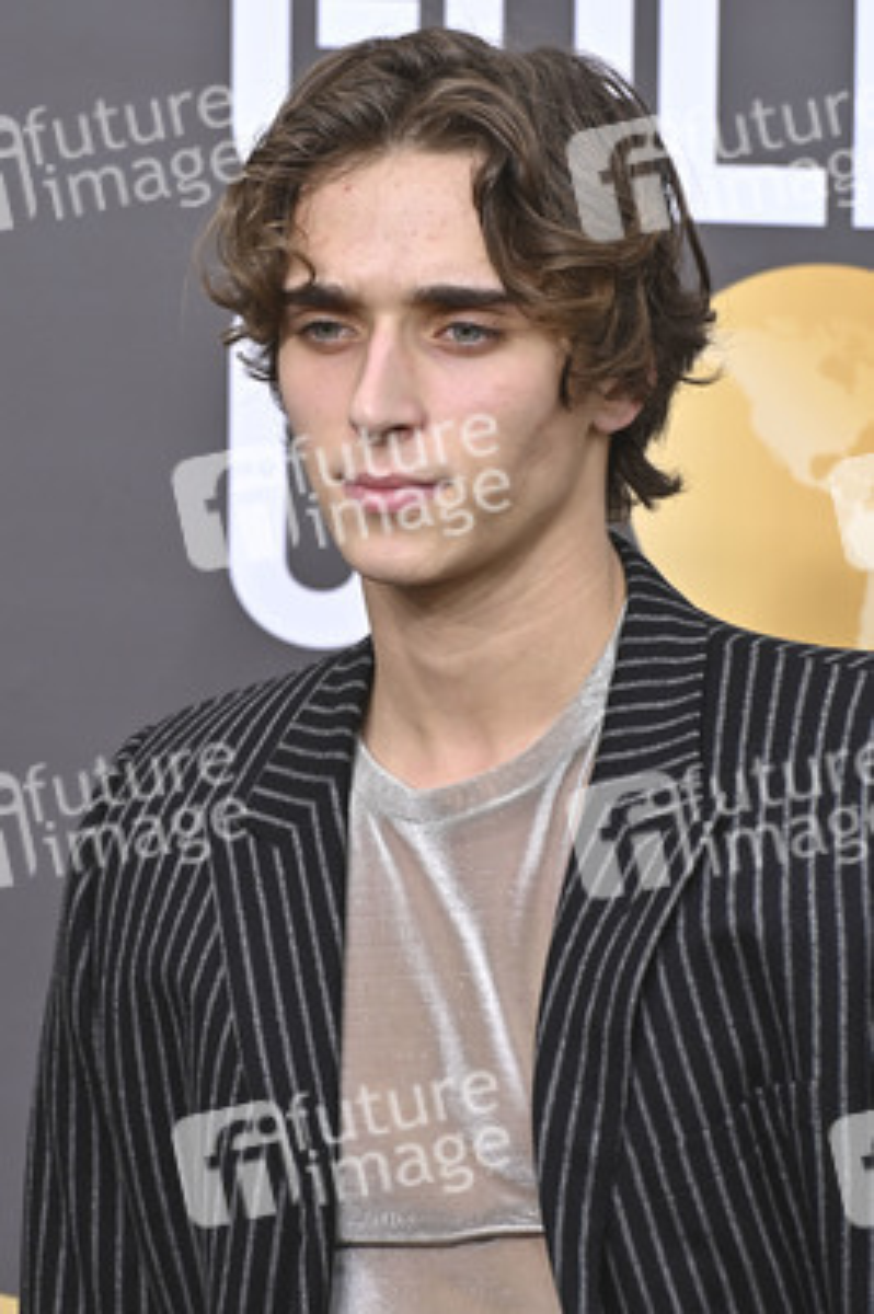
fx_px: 6748
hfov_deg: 7.4
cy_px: 657
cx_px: 437
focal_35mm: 185
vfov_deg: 11.1
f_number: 8
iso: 800
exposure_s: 1/640
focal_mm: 185
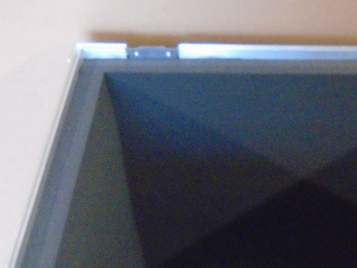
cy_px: 300
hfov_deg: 27.9
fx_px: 701
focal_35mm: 68
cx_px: 293
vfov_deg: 20.5
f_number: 3.2
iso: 800
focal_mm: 4.6
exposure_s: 1/20
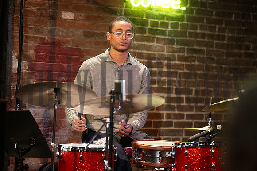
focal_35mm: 120
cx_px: 128
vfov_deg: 11.4
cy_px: 86
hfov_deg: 17.1
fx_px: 857
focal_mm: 120
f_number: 2.8
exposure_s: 1/400
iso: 5000
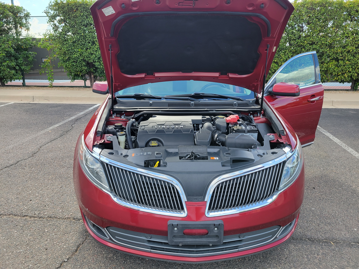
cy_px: 134
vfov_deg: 53.1
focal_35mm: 26
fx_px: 270
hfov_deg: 67.3
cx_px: 180
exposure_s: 1/430
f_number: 1.8
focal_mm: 5.4
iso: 40
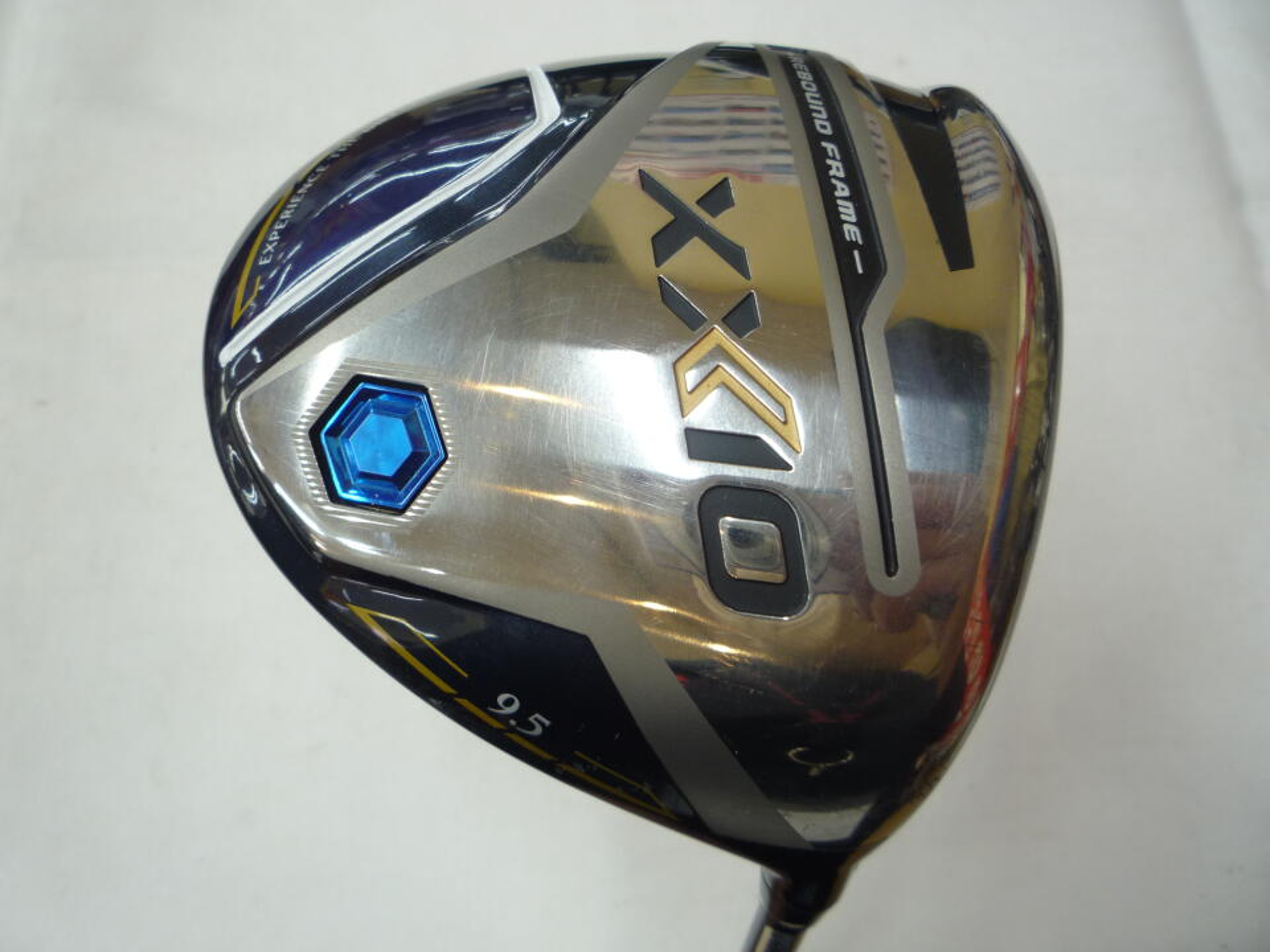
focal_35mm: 30
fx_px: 1101
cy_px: 476
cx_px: 635
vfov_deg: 46.8
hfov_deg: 60.0
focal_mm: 5.2
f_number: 3.3
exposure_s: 1/30
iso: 100
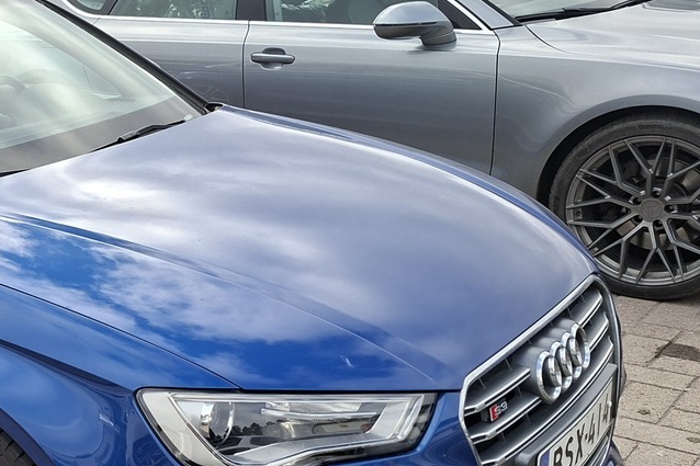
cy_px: 309
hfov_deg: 33.3
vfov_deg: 24.9
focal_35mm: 54
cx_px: -21
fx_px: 1050
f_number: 1.8
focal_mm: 5.54
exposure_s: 1/594
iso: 50
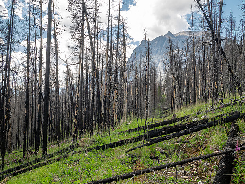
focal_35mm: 32
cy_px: 92
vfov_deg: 44.2
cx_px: 122
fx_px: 226
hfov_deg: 56.8
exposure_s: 1/80
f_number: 8
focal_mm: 16
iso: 200
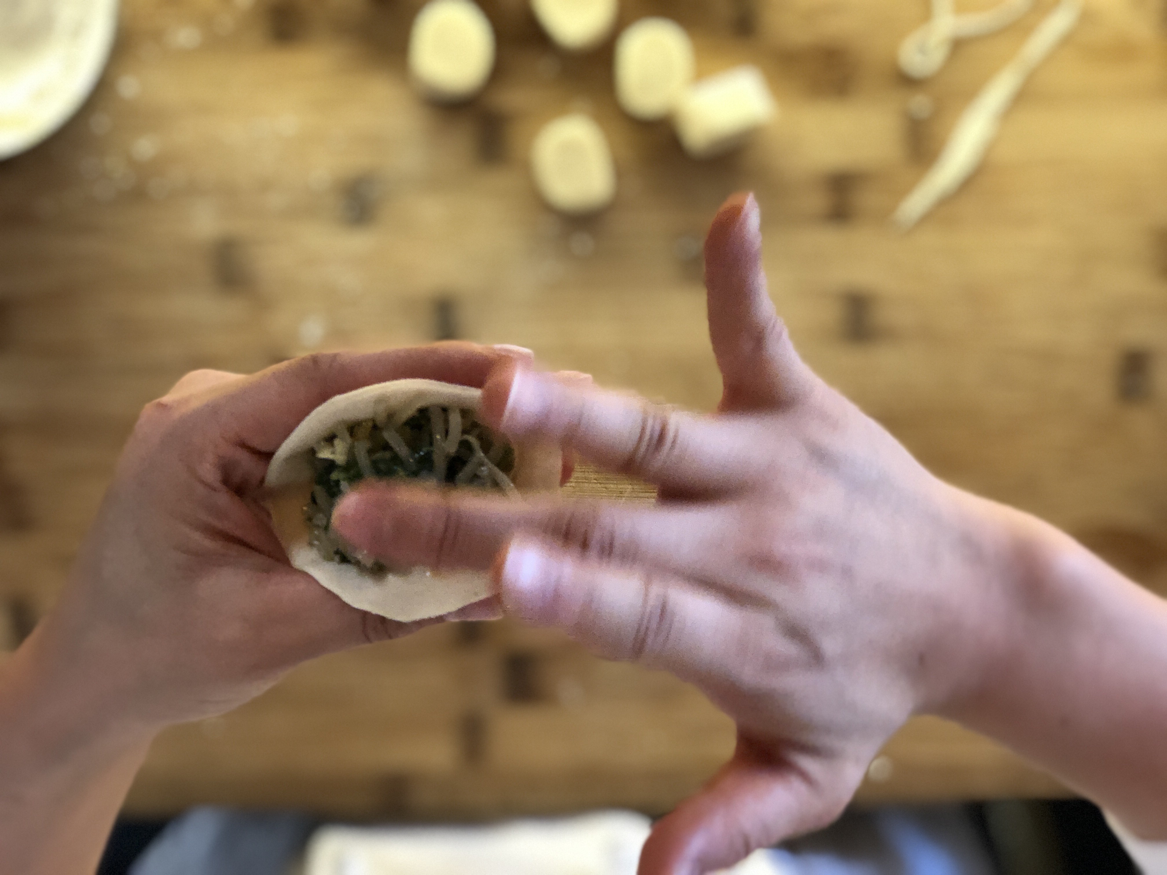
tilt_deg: -82.1
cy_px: 438
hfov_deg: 33.8
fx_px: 1922
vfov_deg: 25.7
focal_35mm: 57
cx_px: 584
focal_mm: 6.6
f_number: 2.8
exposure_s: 1/50
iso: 640
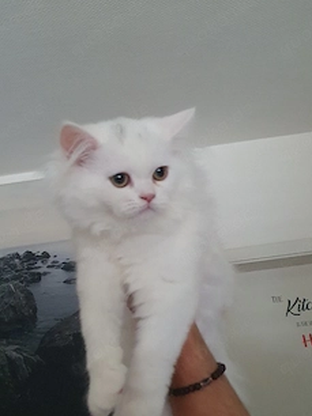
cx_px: 139
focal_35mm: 34
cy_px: 253
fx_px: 409
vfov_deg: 53.6
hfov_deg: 41.7
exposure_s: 1/50
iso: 800
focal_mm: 4.32
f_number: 1.5
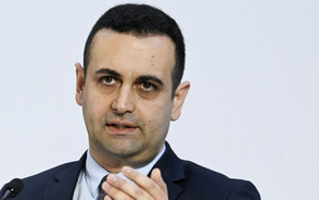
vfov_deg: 4.5
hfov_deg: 7.3
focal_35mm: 289
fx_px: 2513
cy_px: 145
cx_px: 94
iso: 5000
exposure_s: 1/500
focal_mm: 185
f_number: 5.6
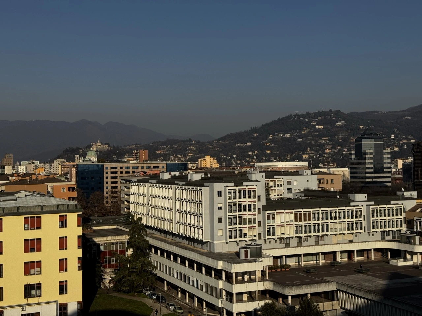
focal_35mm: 48
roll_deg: +1.8
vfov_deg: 30.3
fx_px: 585
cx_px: 211
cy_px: 158
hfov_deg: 39.7
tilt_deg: +0.6
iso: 64
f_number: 1.78
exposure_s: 1/9009
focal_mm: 6.76
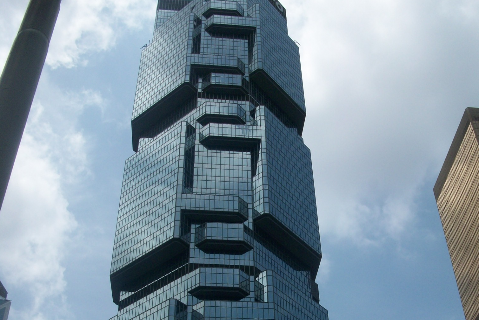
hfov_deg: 41.1
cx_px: 237
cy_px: 272
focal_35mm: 48
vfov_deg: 27.3
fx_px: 639
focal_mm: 5.7
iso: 64
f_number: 5.5
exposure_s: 1/716
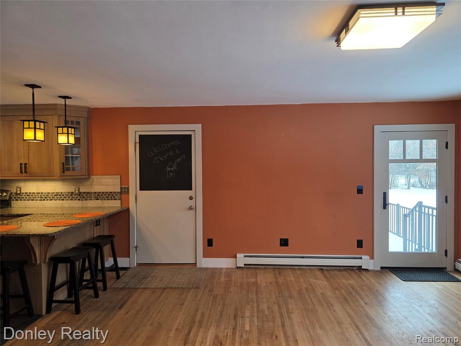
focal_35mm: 23
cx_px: 230
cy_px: 173
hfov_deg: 73.9
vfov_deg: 58.9
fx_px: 306
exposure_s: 1/120
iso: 100
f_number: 1.7
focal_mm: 6.3
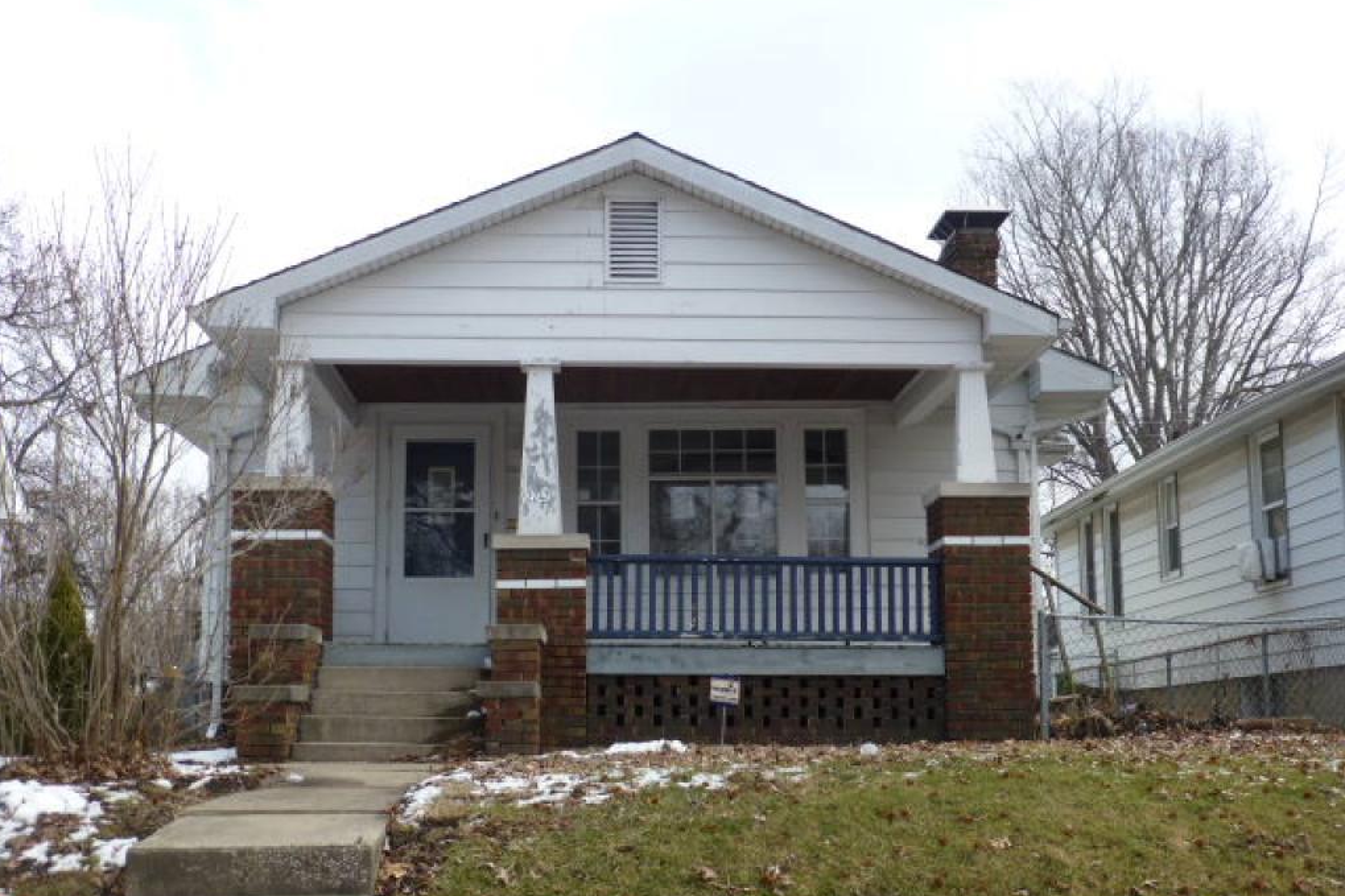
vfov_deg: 29.2
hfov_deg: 42.8
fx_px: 1718
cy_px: 466
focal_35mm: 46
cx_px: 671
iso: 100
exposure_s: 1/400
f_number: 4.1
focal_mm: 7.9
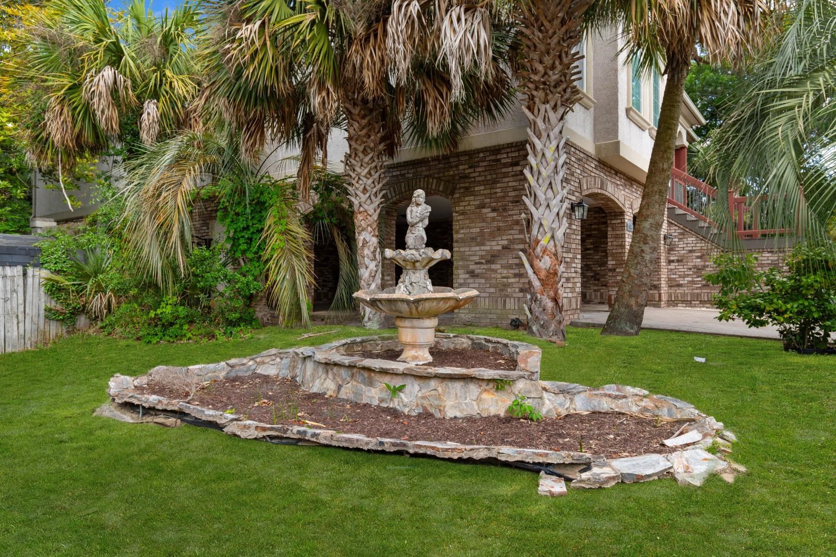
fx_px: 511
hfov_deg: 78.6
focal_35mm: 22
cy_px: 278
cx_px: 418
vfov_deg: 57.2
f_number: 5.6
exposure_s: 1/125
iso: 100
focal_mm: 15
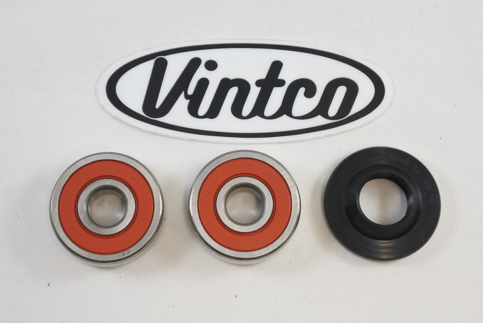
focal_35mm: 54
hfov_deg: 36.9
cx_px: 242
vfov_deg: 25.1
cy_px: 162
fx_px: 725
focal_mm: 20.1
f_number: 4.8
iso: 450
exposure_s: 1/125
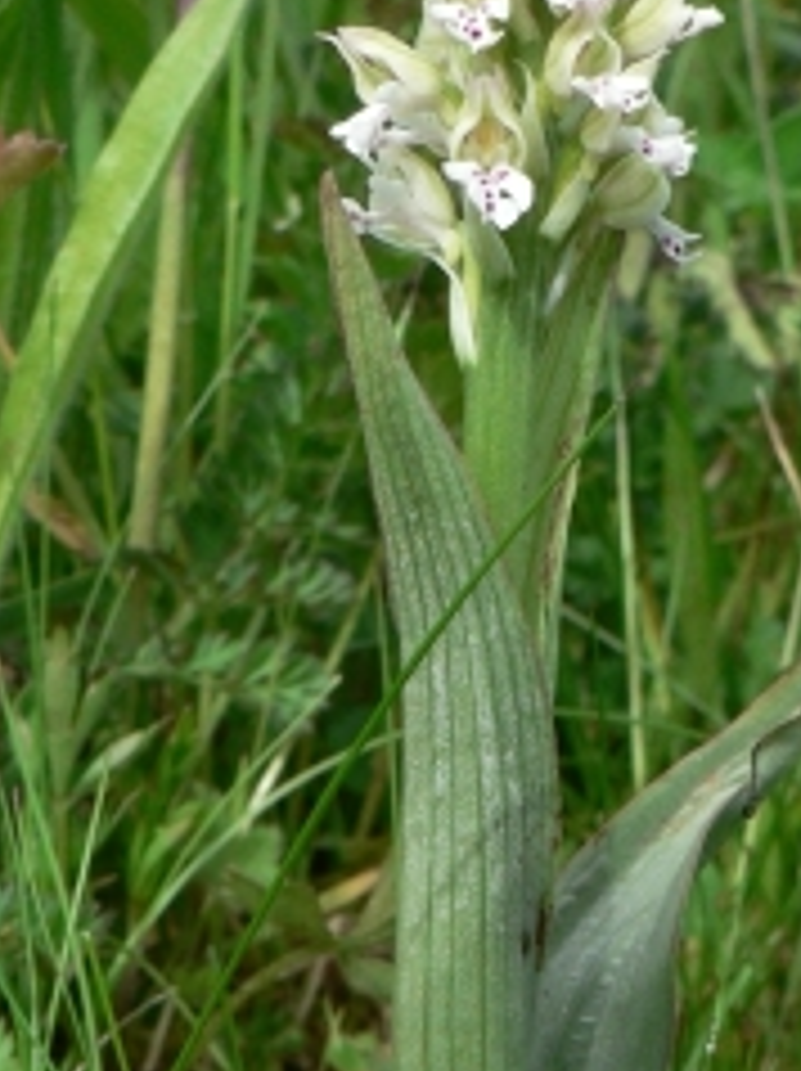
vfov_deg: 20.2
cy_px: 756
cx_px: 482
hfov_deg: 15.2
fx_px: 2998
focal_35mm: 97
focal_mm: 6
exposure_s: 1/400
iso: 100
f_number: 4.5
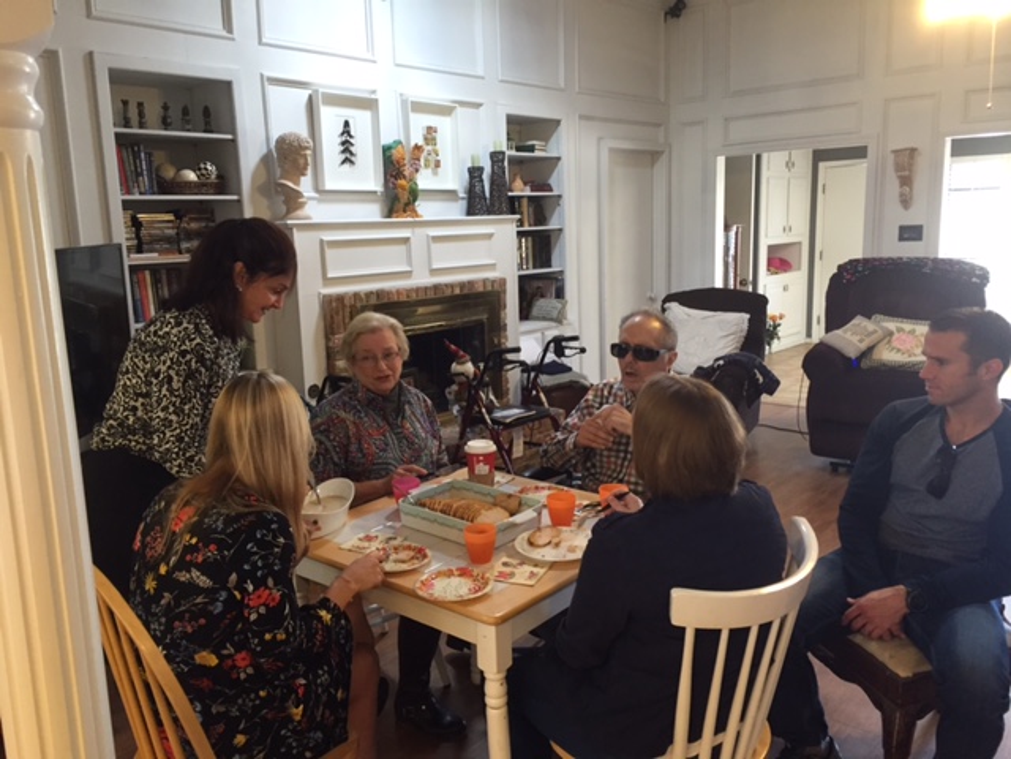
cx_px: 506
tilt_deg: -11.5
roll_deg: +1.0
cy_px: 380
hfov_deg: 61.7
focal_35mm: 29
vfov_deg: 48.2
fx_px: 847
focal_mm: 4.15
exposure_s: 1/30
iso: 125
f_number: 2.2
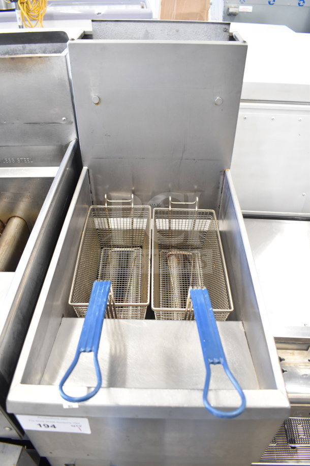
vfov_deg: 67.4
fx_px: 349
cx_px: 155
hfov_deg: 47.9
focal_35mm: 27
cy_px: 233
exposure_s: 1/30
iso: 1000
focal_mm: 18
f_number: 3.5
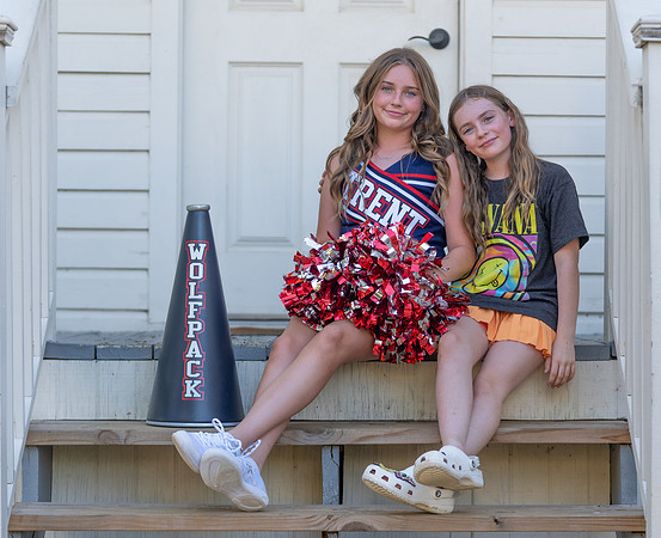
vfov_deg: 13.8
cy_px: 270
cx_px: 389
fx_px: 2216
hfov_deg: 17.0
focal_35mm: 113
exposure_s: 1/320
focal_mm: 94
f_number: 2.8
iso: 125
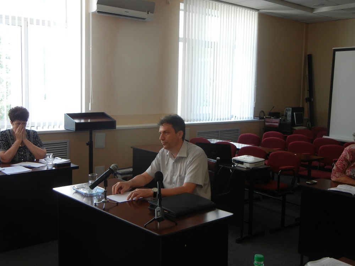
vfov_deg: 36.8
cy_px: 133
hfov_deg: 47.9
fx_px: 400
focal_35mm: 39
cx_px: 178
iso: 160
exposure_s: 1/41
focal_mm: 7.1
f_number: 3.7
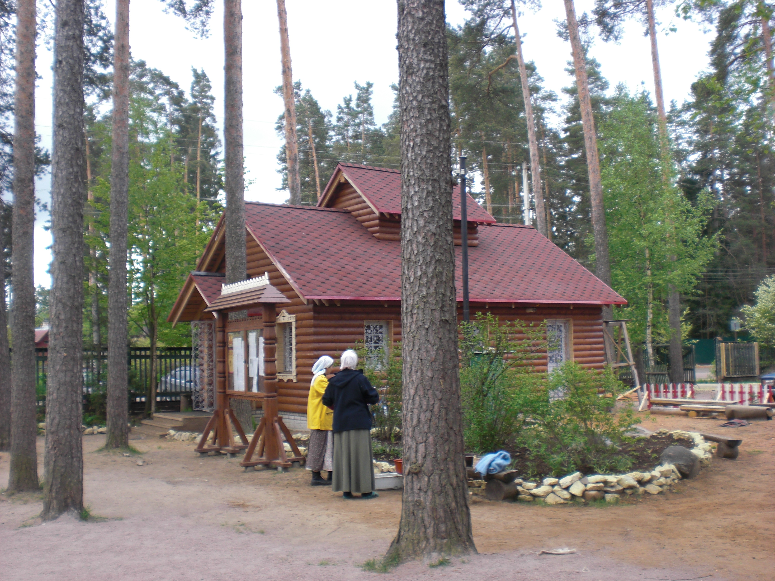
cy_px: 290
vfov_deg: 37.7
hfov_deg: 49.0
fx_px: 851
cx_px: 388
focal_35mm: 38
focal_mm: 6.3
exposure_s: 1/100
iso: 64
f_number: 3.1
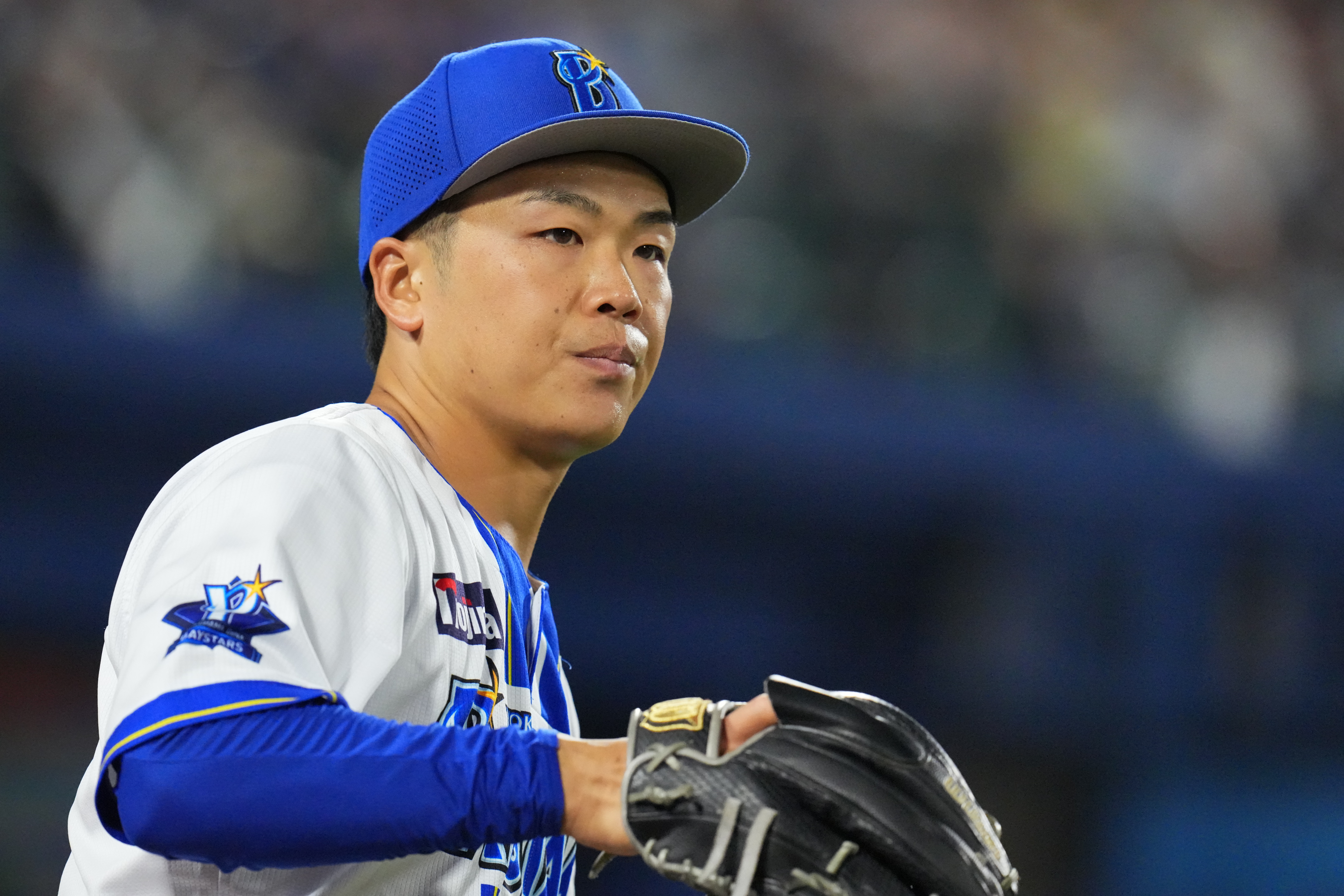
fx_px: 14932
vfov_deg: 3.4
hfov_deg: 5.2
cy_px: 448
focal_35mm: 400
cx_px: 672
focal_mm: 400
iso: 10000
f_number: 4
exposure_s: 1/2500
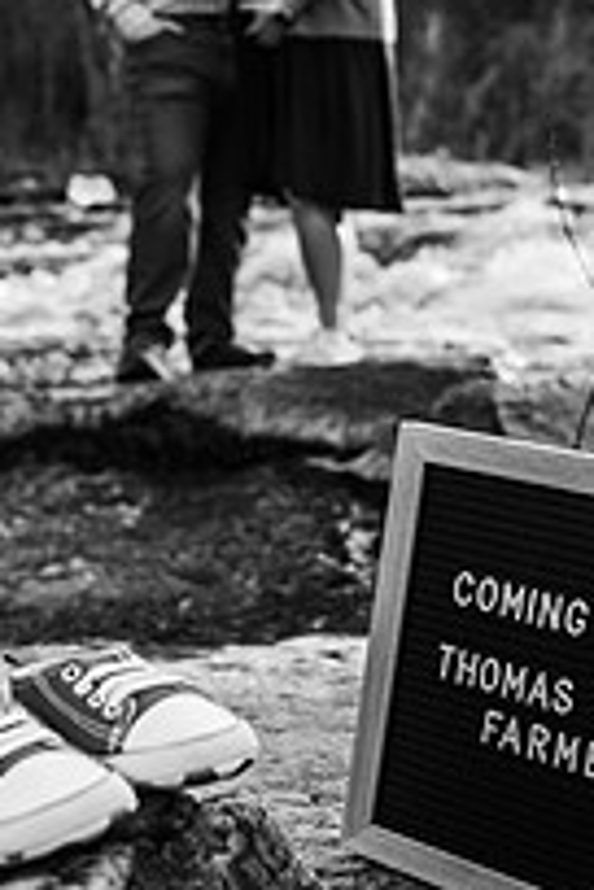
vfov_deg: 37.5
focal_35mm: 53
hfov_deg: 25.5
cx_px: 341
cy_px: 432
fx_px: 1312
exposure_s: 1/200
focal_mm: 24
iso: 125
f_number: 3.2
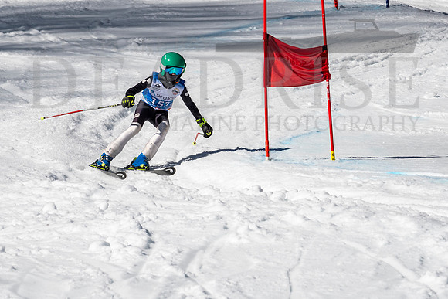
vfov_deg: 1.7
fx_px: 10199
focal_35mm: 819
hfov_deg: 2.5
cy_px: 106
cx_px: 178
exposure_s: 1/2000
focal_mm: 400
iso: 200
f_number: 8
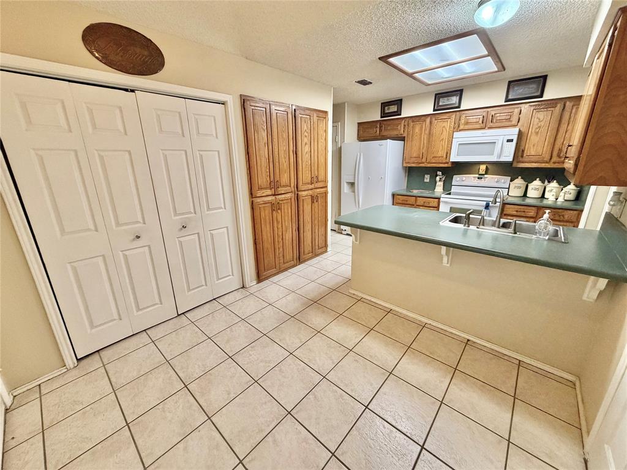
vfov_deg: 85.7
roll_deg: +0.9
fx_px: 254
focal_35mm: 14
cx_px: 314
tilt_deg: -16.9
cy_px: 235
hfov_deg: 102.1
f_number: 2.2
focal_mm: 2.22
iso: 250
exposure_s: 1/60
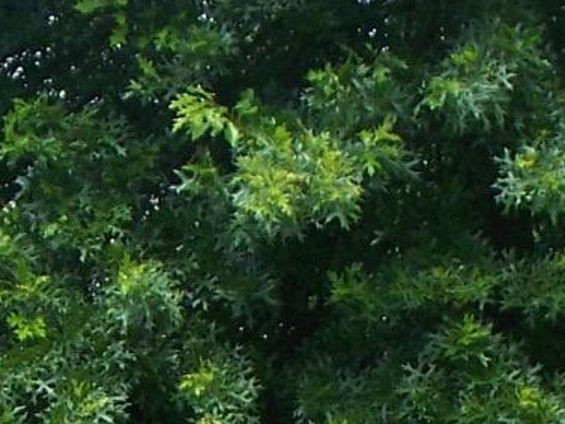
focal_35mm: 196
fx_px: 3199
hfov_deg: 10.1
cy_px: 1028
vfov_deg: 7.1
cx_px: 149
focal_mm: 7.54
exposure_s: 1/400
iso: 80
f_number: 2.8
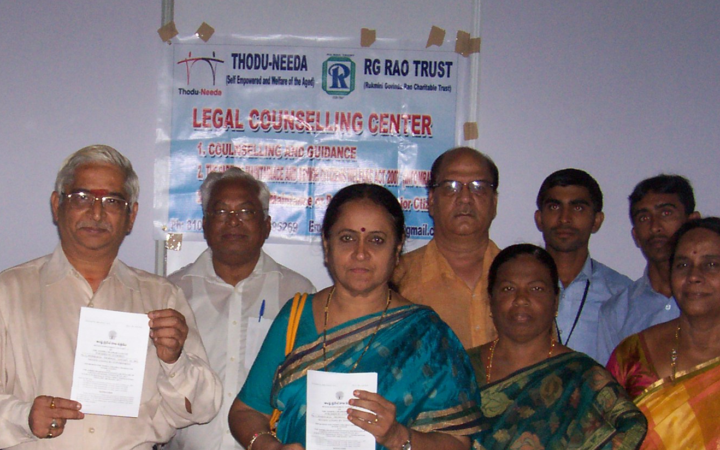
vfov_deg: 20.5
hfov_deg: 32.1
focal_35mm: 63
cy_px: 338
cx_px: 217
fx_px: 1236
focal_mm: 5.6
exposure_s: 1/112
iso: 140
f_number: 2.7
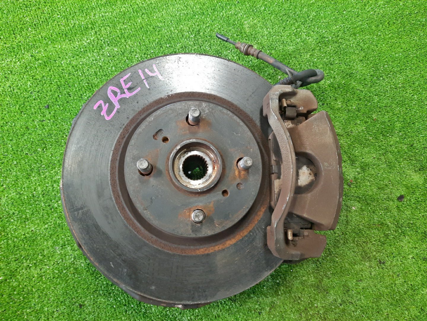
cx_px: 214
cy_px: 160
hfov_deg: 69.4
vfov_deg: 54.9
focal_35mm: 25
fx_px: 308
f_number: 2
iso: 343
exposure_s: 1/33
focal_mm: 4.6
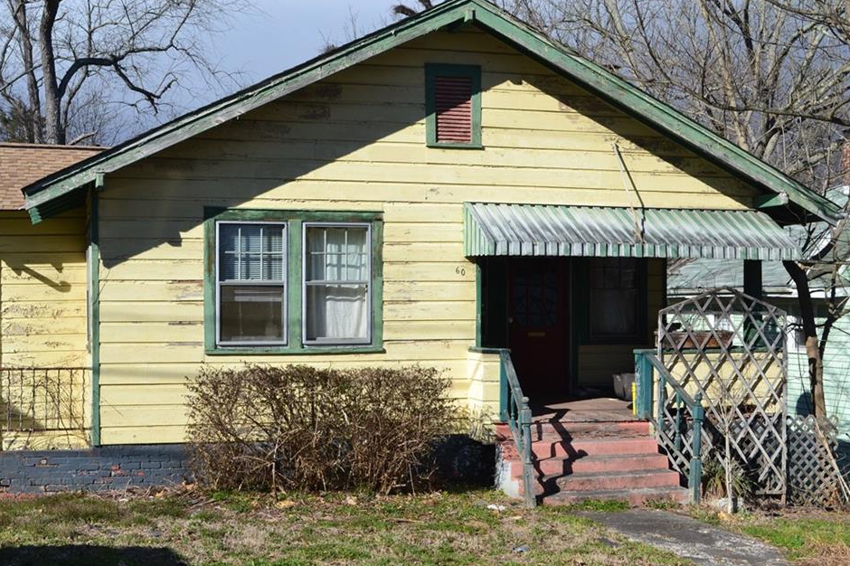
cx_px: 395
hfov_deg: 40.3
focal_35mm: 49
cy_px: 292
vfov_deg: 27.5
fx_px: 1156
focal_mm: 30
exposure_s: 1/400
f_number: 11
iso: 400
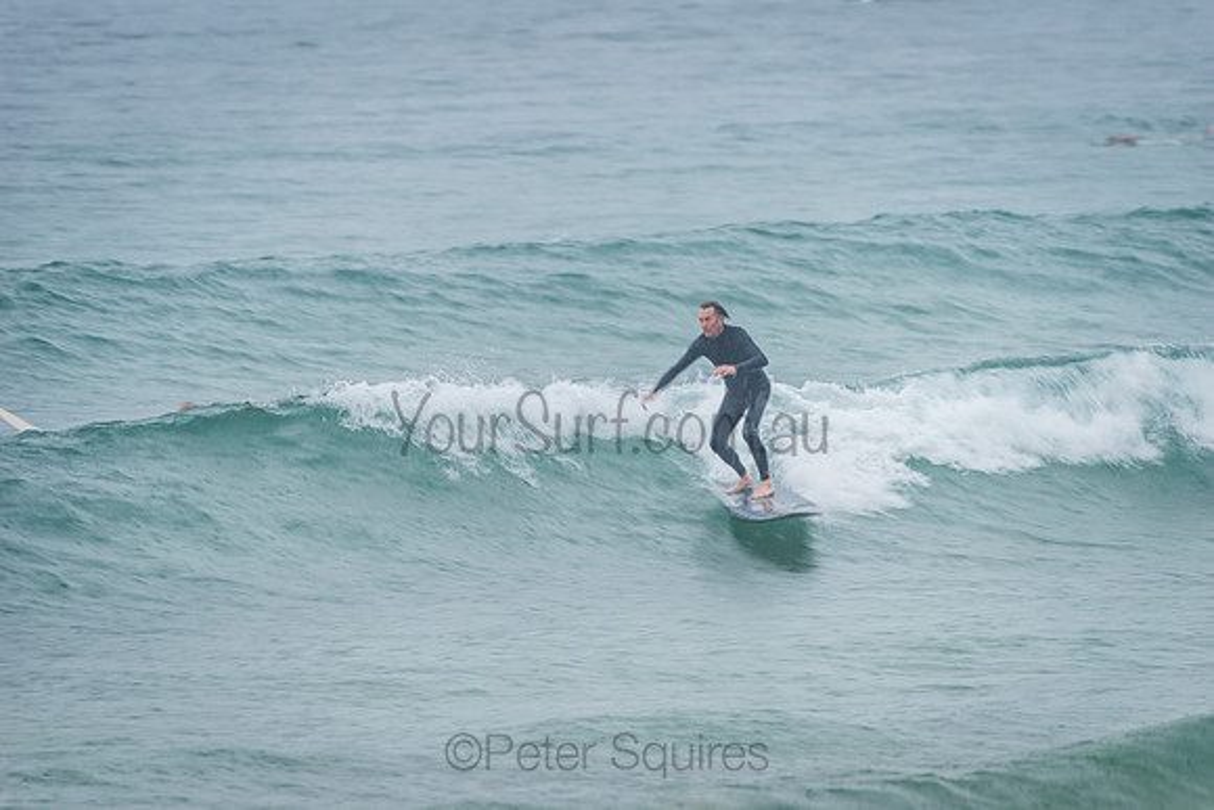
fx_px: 16864
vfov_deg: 2.8
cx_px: 607
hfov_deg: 4.1
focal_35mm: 500
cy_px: 405
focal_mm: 500
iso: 140
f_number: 5.6
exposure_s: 1/30
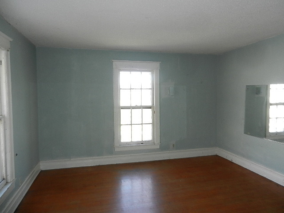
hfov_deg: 69.4
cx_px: 142
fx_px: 205
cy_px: 106
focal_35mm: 25
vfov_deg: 54.9
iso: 160
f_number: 3.5
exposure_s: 1/30
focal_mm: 4.5
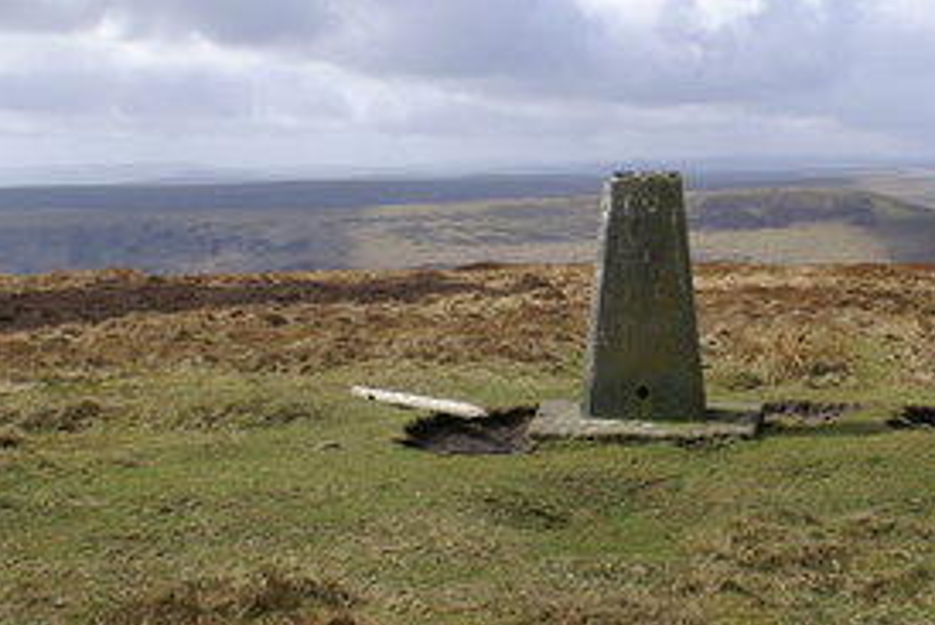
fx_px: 1819
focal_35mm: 70
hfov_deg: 28.2
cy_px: 314
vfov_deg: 19.5
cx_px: 761
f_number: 10
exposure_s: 1/200
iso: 100
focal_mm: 20
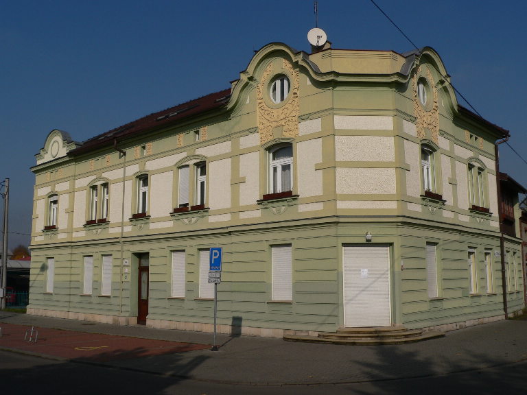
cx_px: 264
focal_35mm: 36
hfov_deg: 51.4
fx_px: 548
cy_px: 198
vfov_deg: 39.7
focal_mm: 6
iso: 80
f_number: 5.6
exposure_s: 1/1000
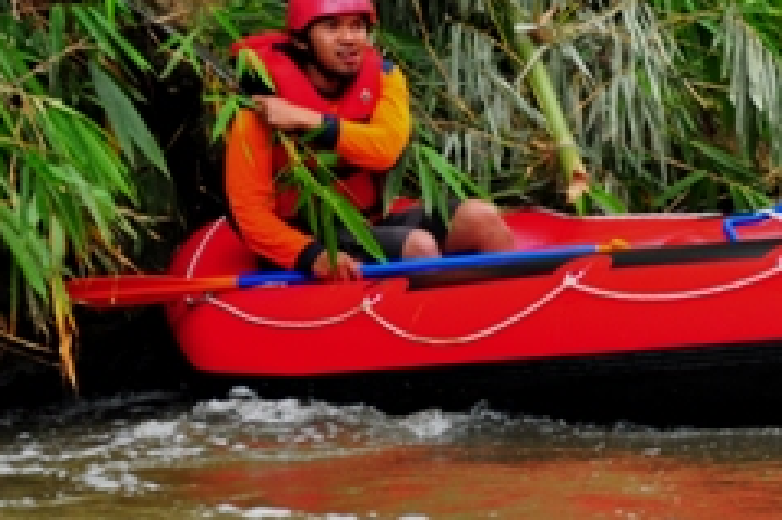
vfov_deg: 5.1
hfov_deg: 7.6
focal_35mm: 269
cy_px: 43
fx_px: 5839
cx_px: 631
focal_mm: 80
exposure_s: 1/200
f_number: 5.3
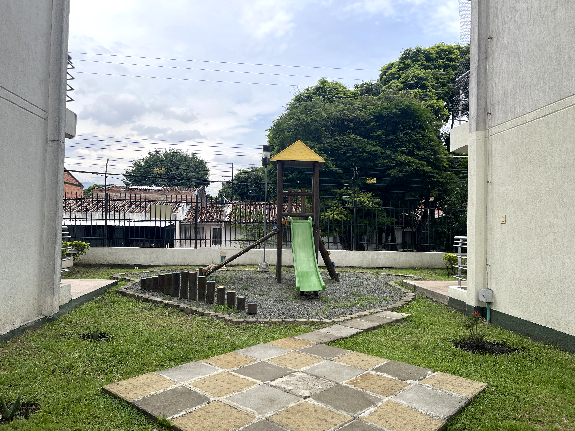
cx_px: 288
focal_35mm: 25
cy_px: 216
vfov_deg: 54.9
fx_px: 415
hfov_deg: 69.4
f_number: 1.6
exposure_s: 1/2717
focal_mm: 5.1
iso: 32
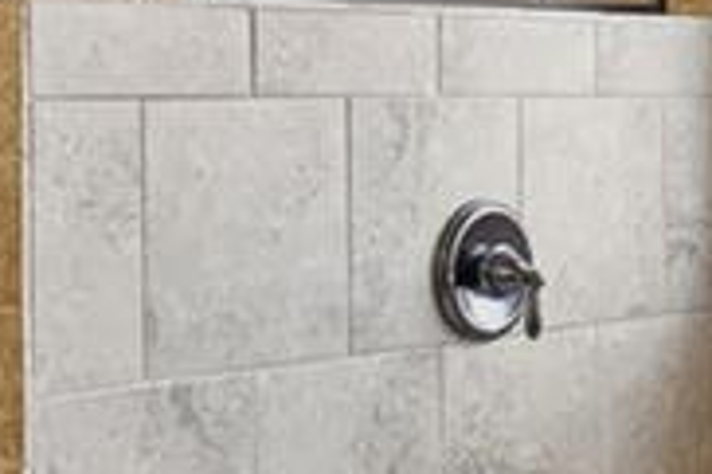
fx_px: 1778
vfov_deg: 15.1
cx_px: 223
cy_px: 84
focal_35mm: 90
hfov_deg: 22.5
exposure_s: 1/10
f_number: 8
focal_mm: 16
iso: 400
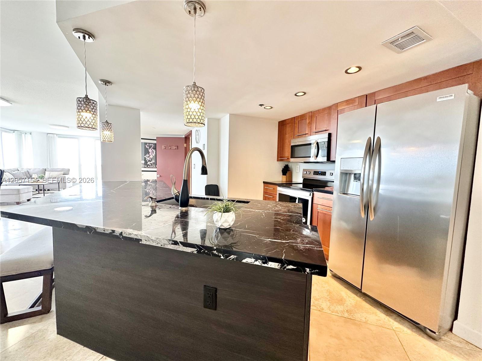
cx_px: 241
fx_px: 195
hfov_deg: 102.1
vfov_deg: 85.7
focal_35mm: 14
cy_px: 180
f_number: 2.2
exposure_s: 1/60
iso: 160
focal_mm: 2.22
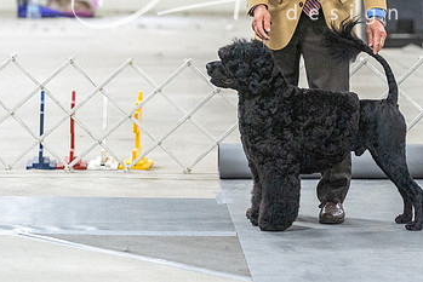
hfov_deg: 9.2
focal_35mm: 223
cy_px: 50
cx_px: 247
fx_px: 2621
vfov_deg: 6.2
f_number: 3.2
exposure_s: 1/400
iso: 6400
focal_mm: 134
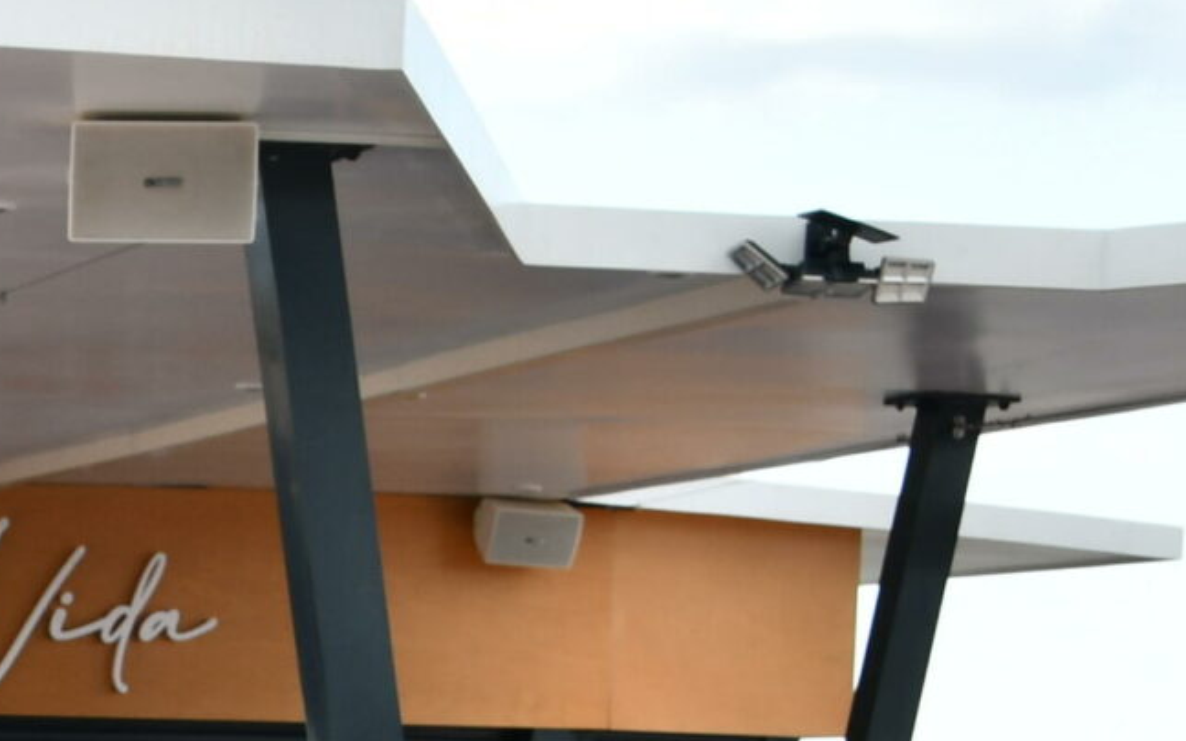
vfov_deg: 8.7
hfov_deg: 13.8
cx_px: -408
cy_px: 1337
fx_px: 4687
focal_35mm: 145
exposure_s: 1/250
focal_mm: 24
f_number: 8
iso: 160
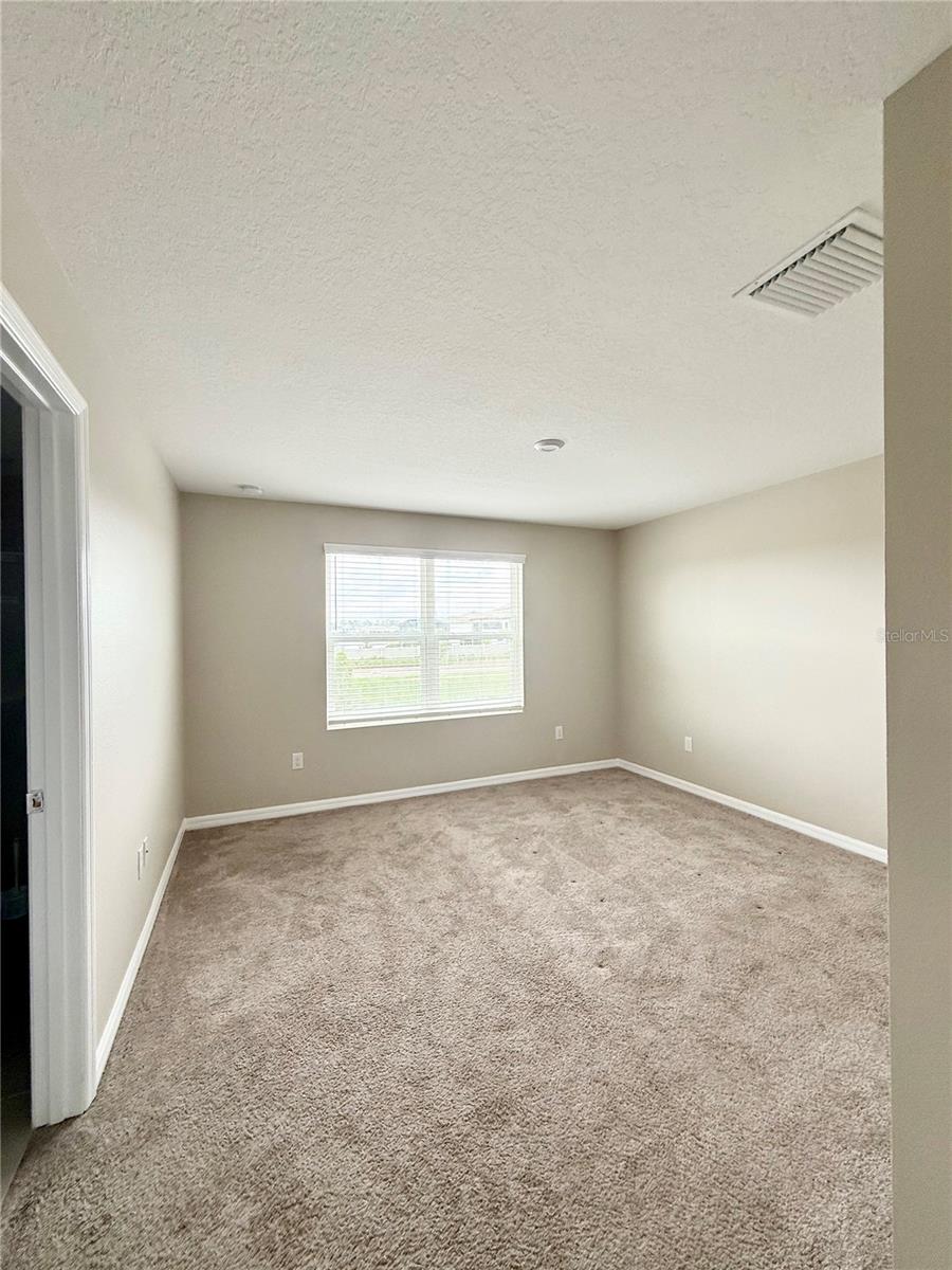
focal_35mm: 14
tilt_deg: -0.1
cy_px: 635
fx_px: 513
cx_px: 476
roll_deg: +0.2
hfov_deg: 85.7
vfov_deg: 102.1
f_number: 2.2
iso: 64
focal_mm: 2.22
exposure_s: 1/144
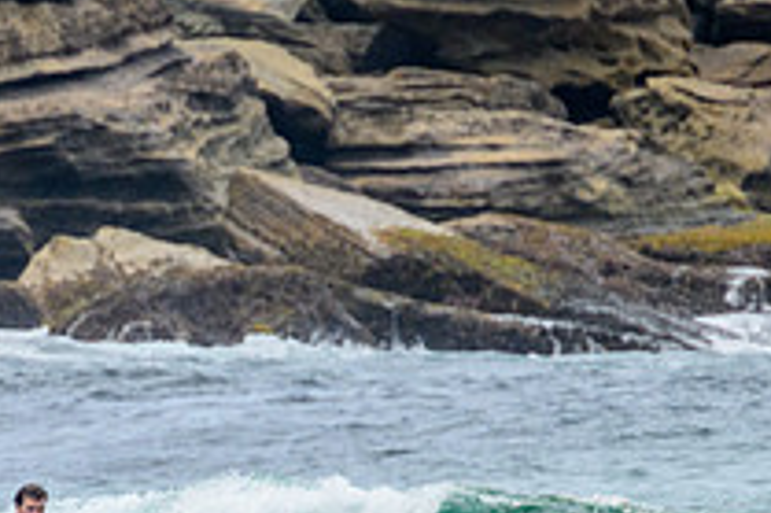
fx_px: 47506
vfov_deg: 0.6
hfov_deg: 0.9
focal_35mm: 2220
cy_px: 555
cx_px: 26
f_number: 11
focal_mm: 800
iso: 1000
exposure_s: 1/2000
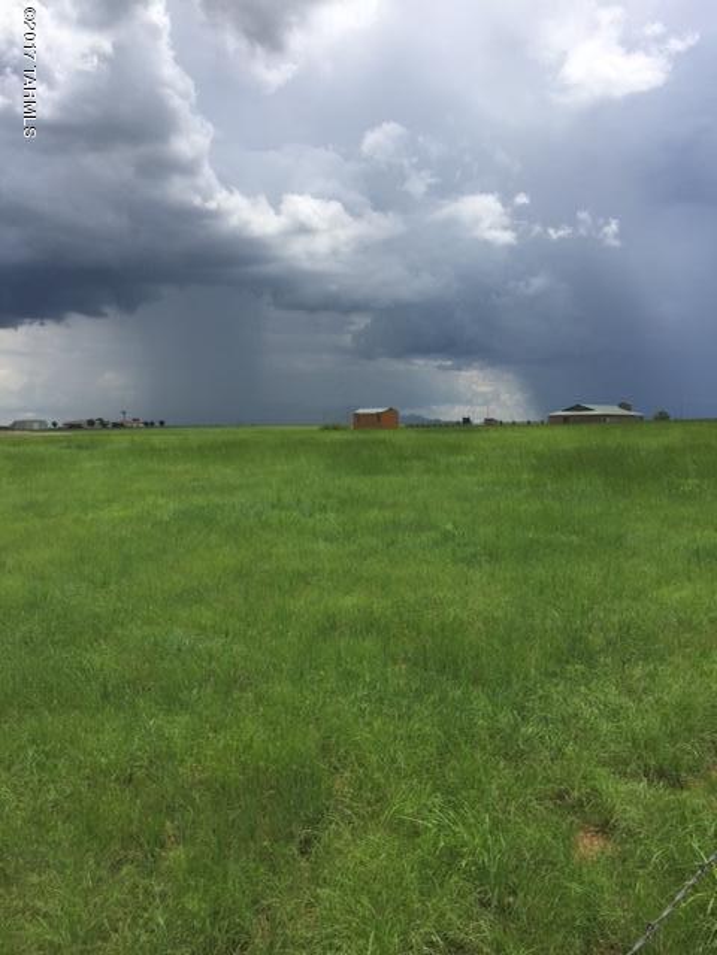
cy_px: 478
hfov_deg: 48.2
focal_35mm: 29
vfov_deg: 61.7
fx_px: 801
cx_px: 358
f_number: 2.2
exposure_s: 1/3968
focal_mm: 4.15
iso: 32
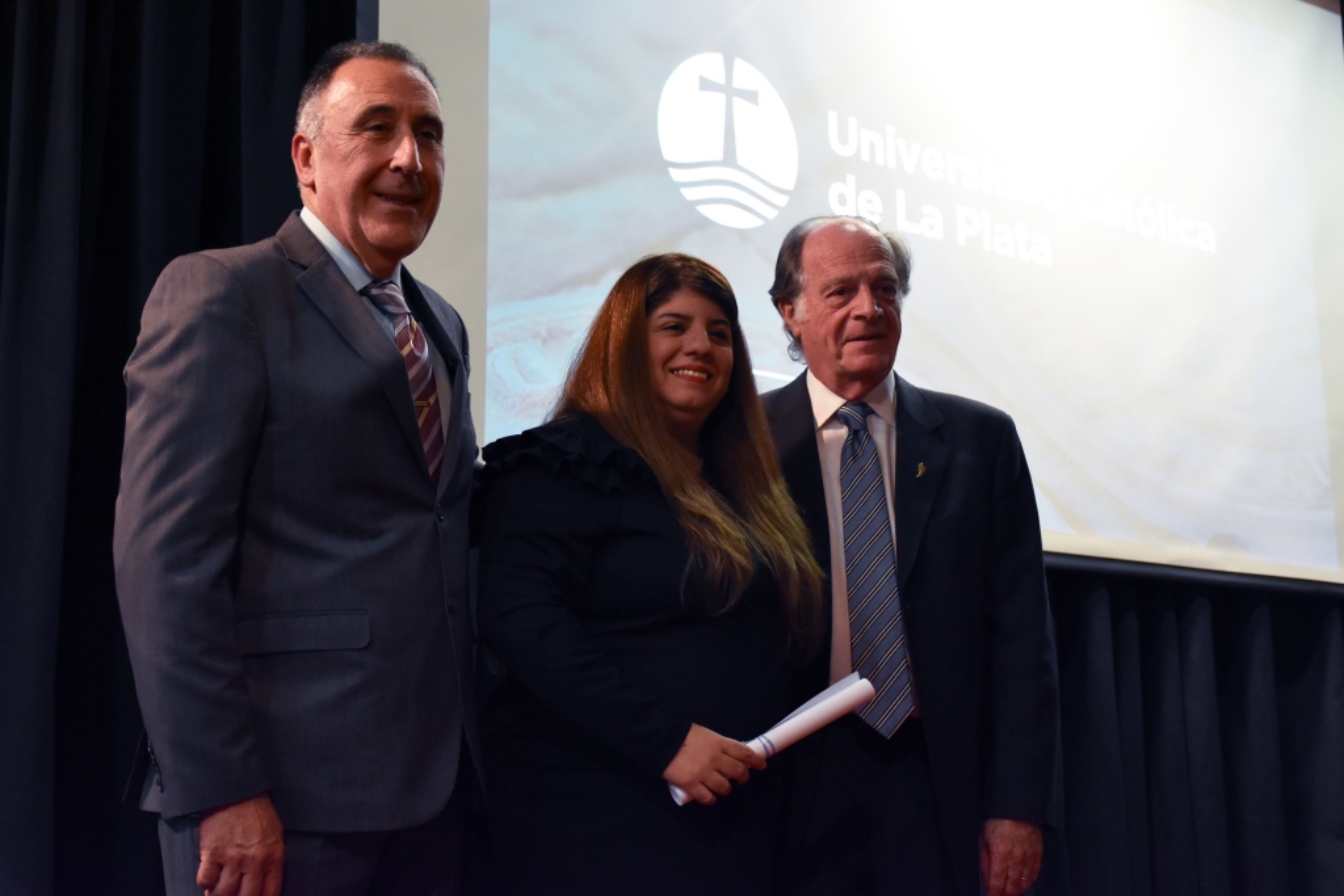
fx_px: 1904
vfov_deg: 26.5
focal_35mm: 51
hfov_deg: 38.9
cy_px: 448
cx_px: 672
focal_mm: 34
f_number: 4.2
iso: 2800
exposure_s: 1/60
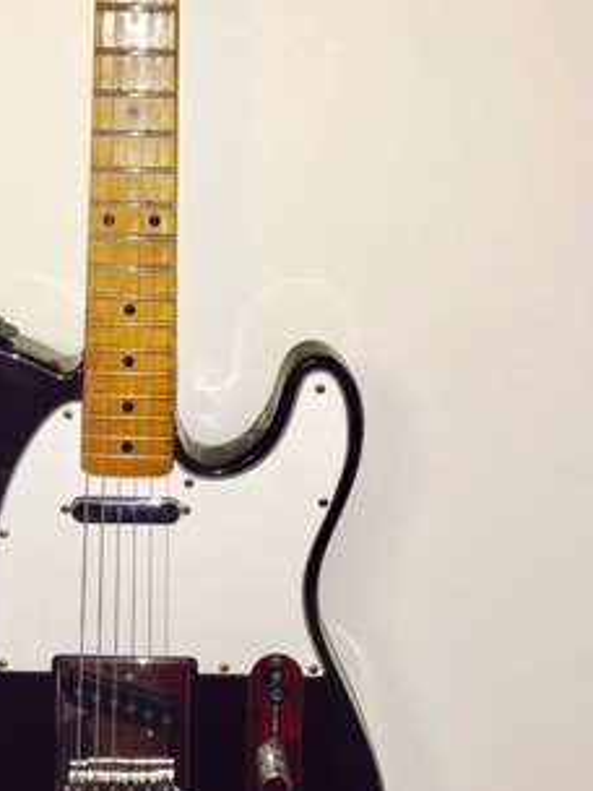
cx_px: 138
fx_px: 1393
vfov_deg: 30.9
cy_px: 161
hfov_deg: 23.7
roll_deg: -0.5
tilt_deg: -7.1
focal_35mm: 61
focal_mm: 4.15
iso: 40
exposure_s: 1/20
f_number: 2.2
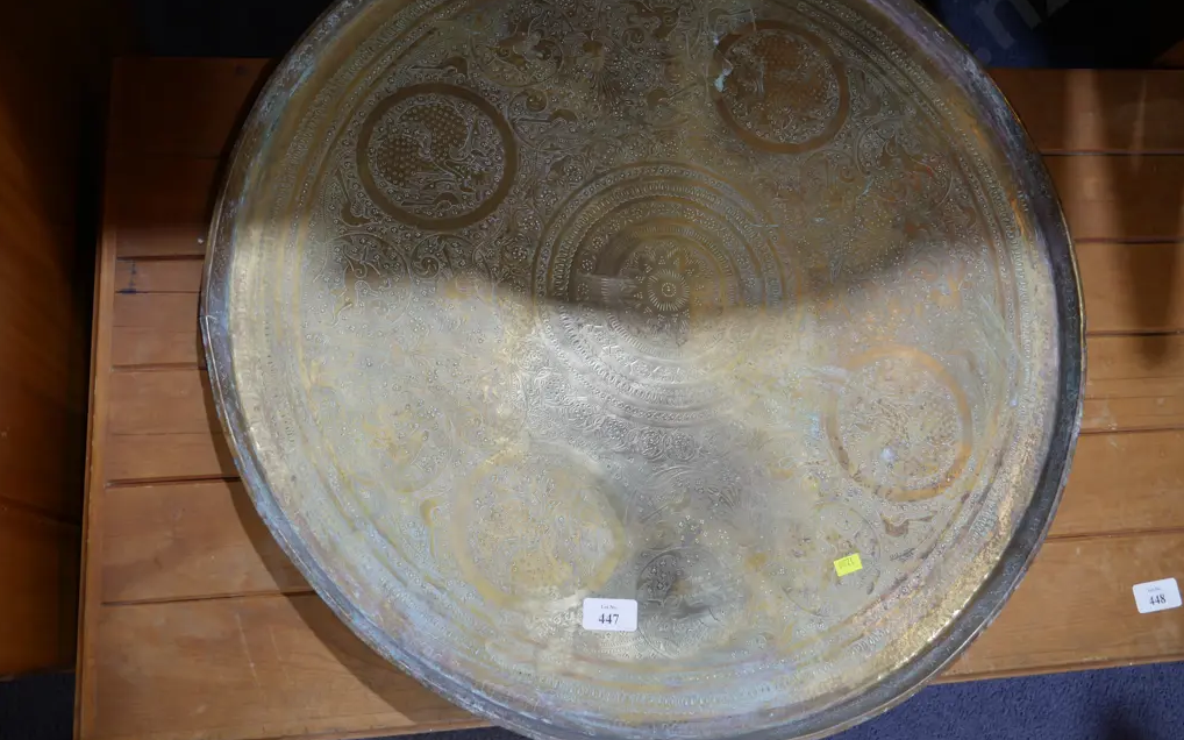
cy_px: 325
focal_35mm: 32
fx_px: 1032
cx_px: 592
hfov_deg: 59.7
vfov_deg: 39.4
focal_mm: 15
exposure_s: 1/60
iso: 250
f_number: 3.6
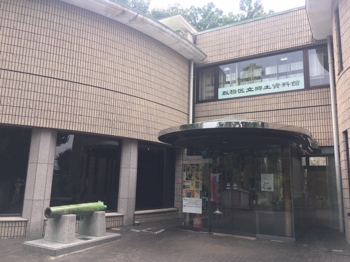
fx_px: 293
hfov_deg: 61.7
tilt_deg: +10.3
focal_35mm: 29
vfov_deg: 48.2
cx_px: 175
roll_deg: -2.3
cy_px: 131
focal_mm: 4.15
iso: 25
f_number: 2.2
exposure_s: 1/120
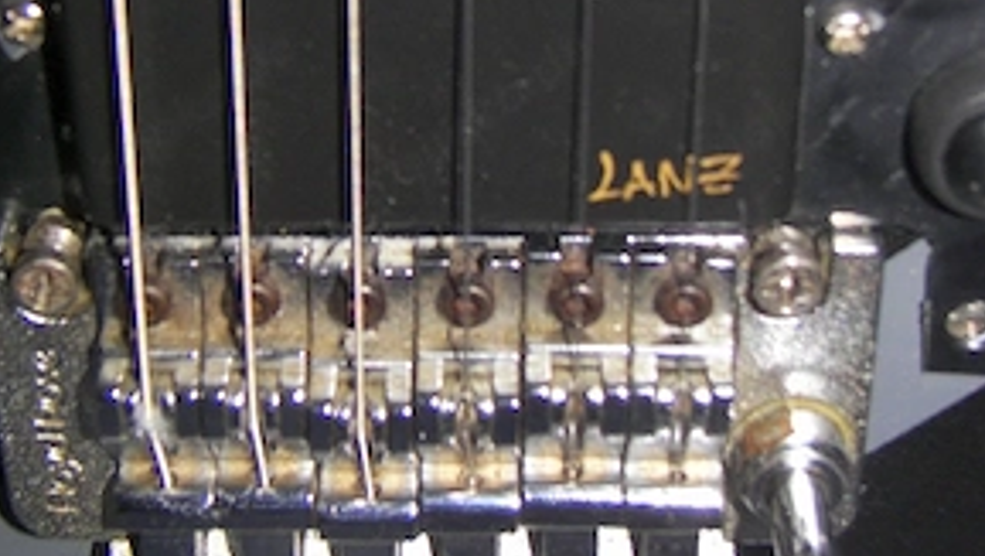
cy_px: 126
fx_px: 2326
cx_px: 494
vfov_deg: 13.6
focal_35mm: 89
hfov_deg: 23.9
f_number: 2.8
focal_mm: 9.9
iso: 64
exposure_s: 1/30
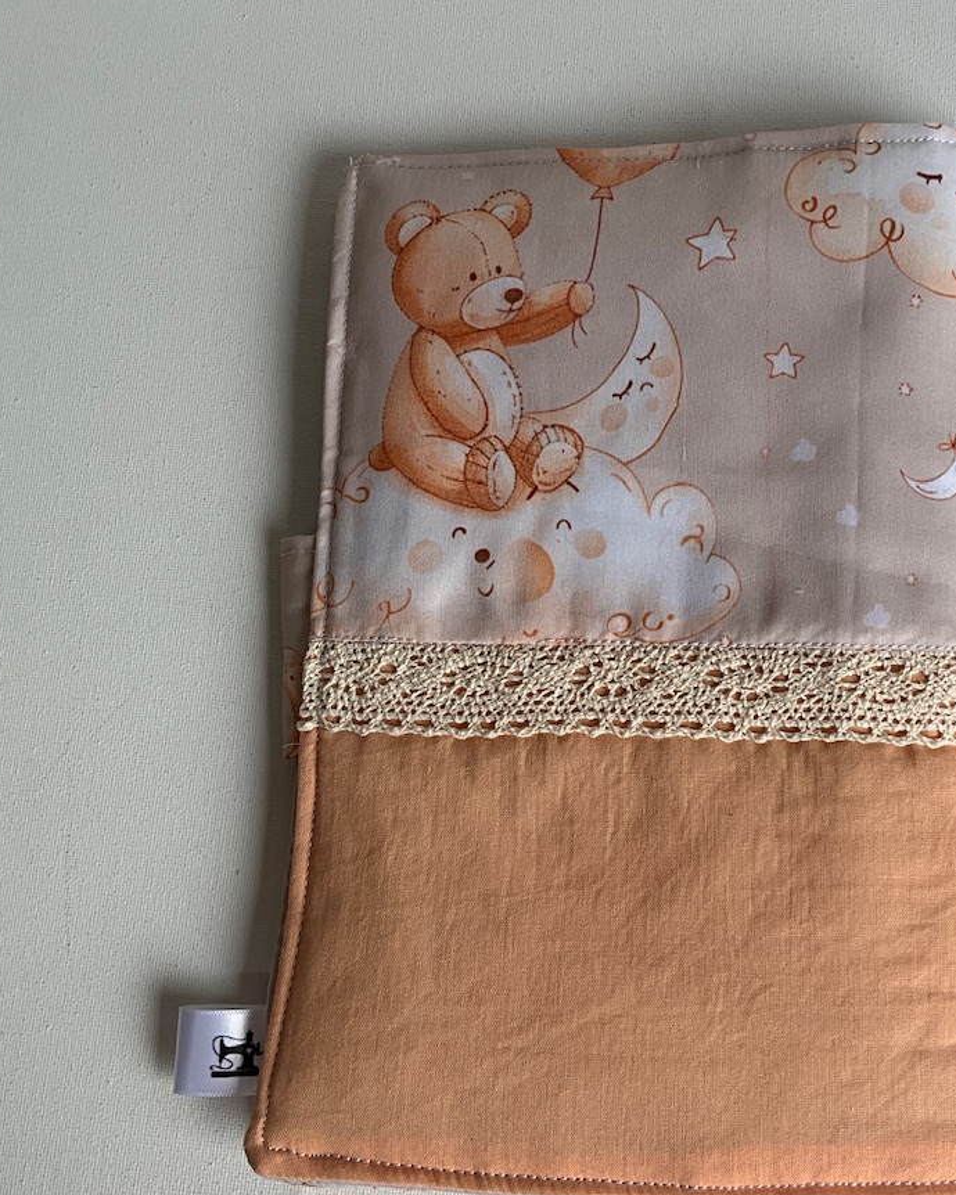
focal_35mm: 42
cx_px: 644
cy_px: 587
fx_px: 1486
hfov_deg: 35.3
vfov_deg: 43.8
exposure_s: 1/253
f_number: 1.8
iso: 25
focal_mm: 3
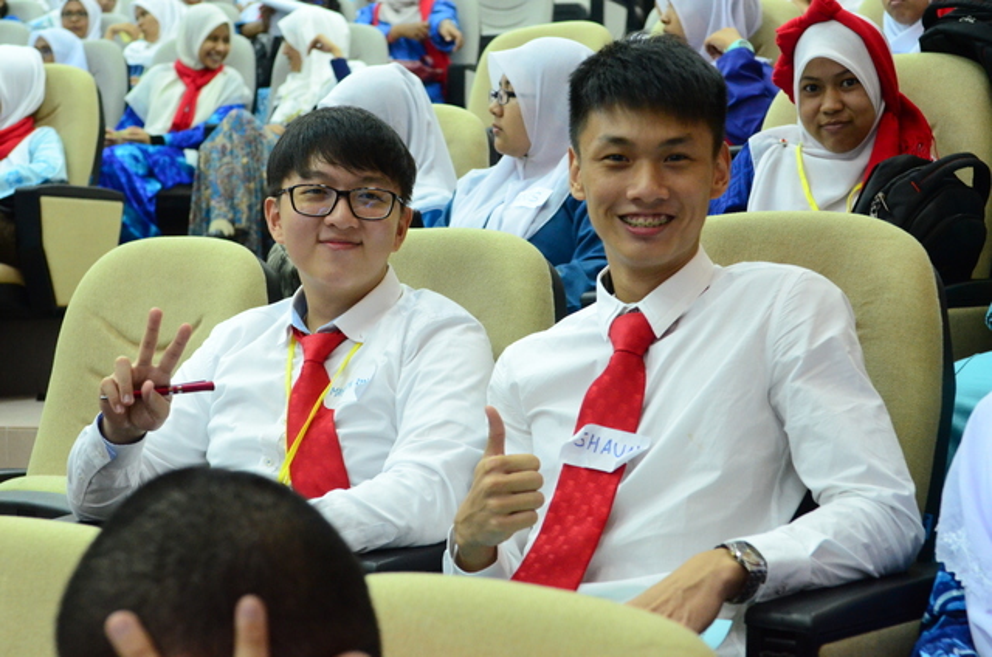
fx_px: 1815
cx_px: 496
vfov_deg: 20.5
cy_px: 328
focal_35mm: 66
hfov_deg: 30.6
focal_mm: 44
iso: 3200
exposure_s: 1/60
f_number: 4
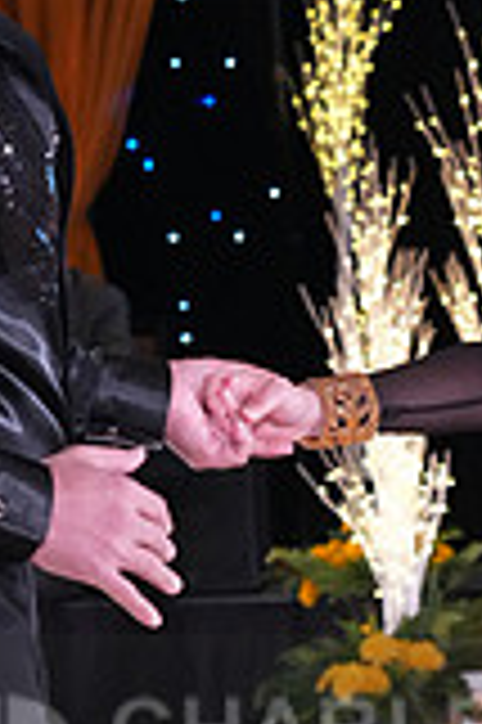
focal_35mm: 238
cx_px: 390
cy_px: 787
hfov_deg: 5.8
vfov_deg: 8.6
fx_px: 4790
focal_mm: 66
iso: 8000
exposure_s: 1/400
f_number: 5
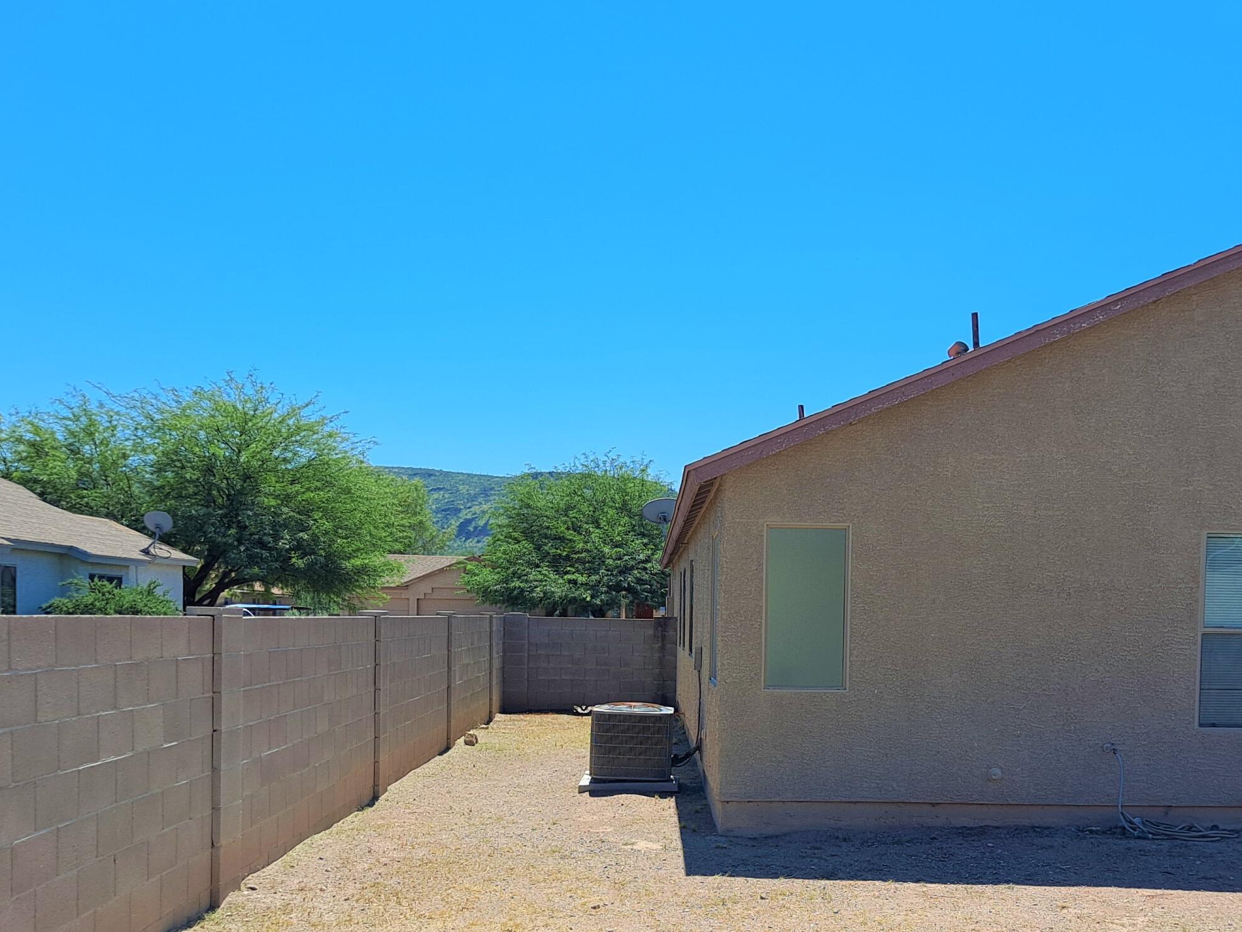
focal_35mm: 38
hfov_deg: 48.7
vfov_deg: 37.0
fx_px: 1363
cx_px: 747
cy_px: 668
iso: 32
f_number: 2
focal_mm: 4.6
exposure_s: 1/1096
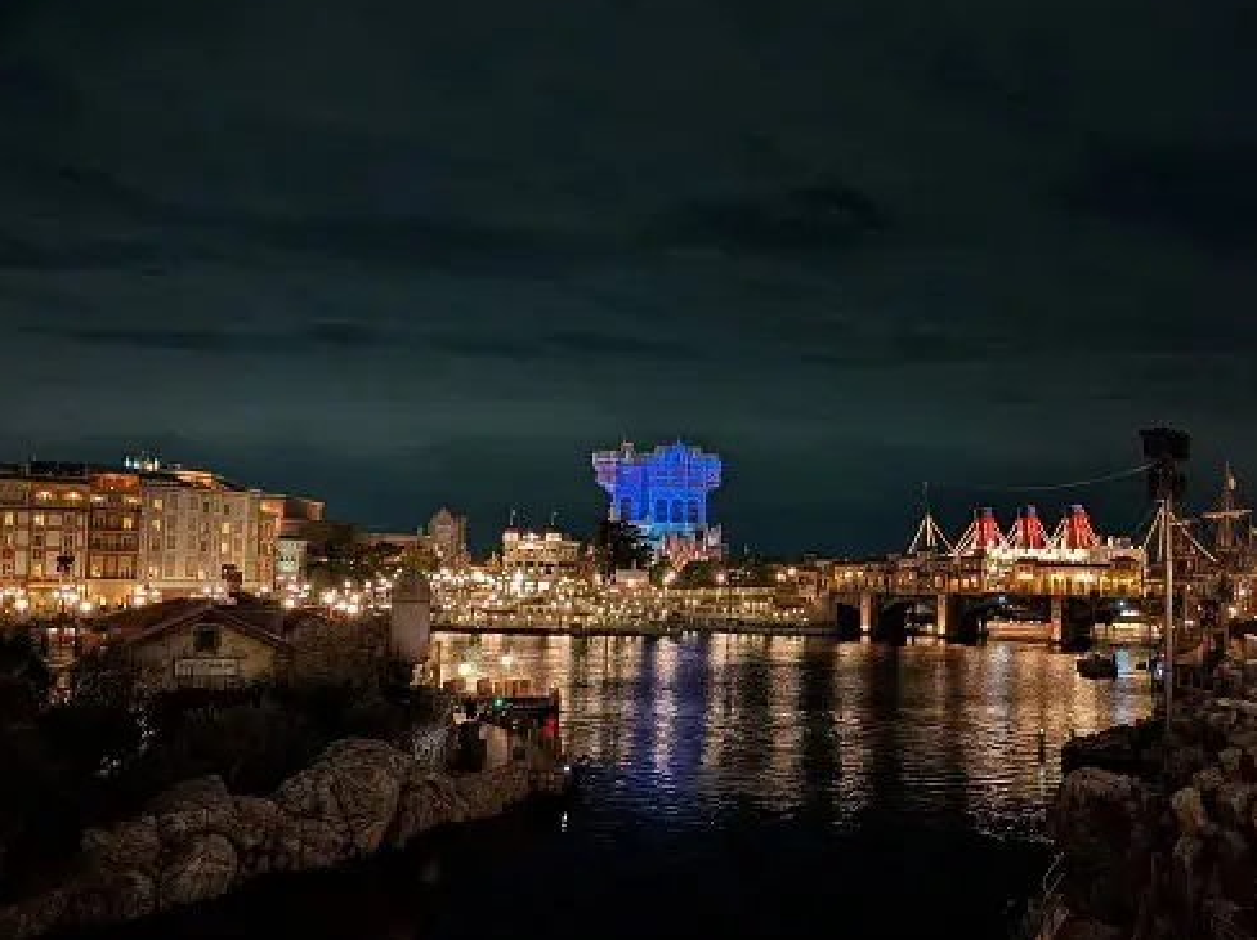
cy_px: 491
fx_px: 1161
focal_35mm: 32
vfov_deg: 44.1
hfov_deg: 56.7
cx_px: 711
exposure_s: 1/17
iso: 908
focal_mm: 4.5
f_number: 1.7
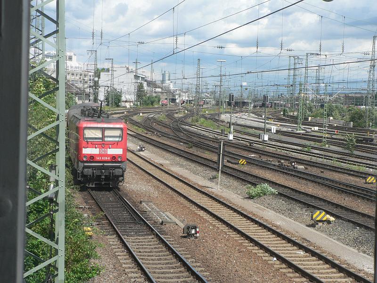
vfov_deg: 21.0
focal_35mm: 70
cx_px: 188
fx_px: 762
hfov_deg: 27.8
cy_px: 142
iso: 80
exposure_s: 1/500
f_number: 5
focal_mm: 11.6
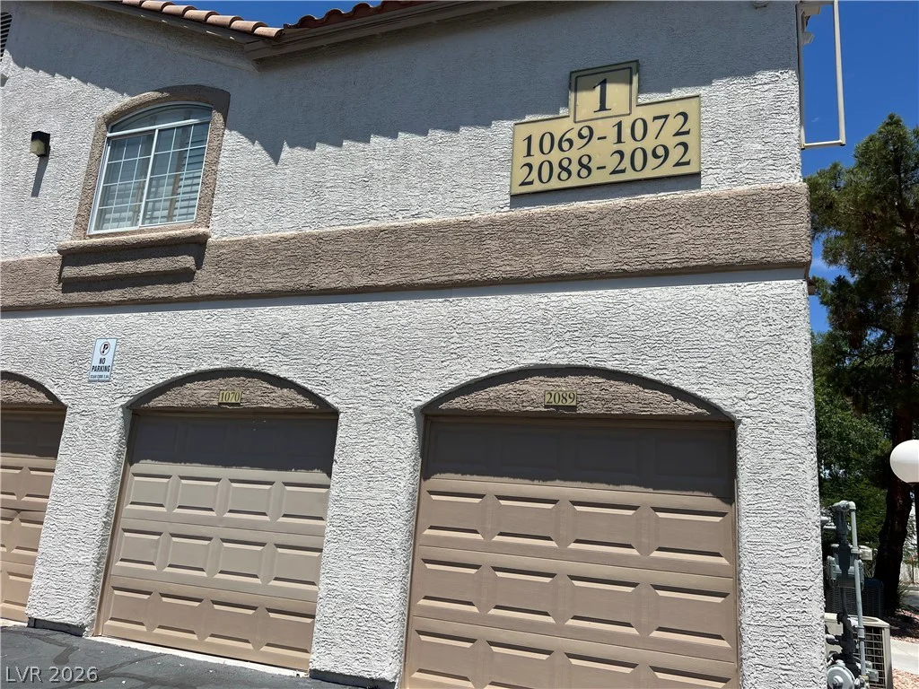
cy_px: 344
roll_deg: -3.5
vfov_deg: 53.1
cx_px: 460
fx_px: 690
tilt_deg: +12.9
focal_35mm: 26
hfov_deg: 67.3
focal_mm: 5.7
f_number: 1.5
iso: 50
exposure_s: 1/6579
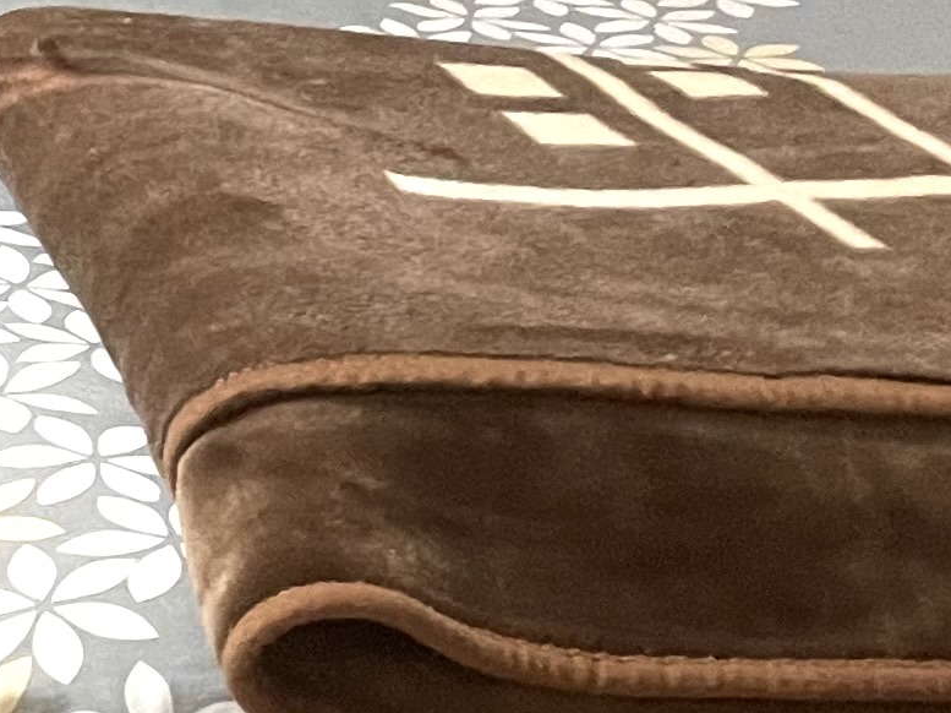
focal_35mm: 135
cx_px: -1124
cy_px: -31
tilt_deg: -20.3
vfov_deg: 10.9
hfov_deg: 12.4
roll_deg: +1.1
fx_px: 3707
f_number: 1.6
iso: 400
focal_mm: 5.1
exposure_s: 1/50
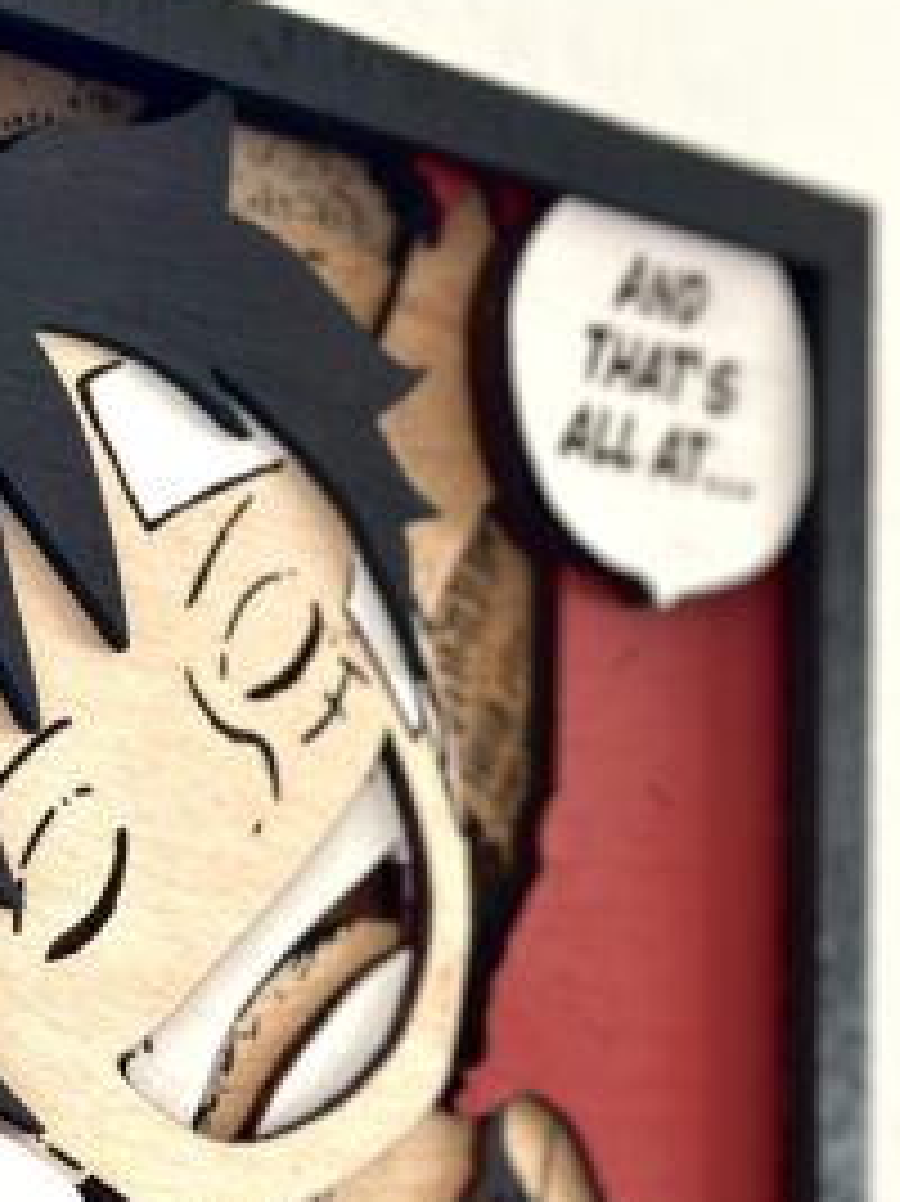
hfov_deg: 15.4
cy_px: 993
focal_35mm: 96
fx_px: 3331
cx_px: 279
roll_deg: +1.8
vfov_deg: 20.2
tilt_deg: +4.7
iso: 320
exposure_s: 1/60
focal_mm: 6.86
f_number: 1.78
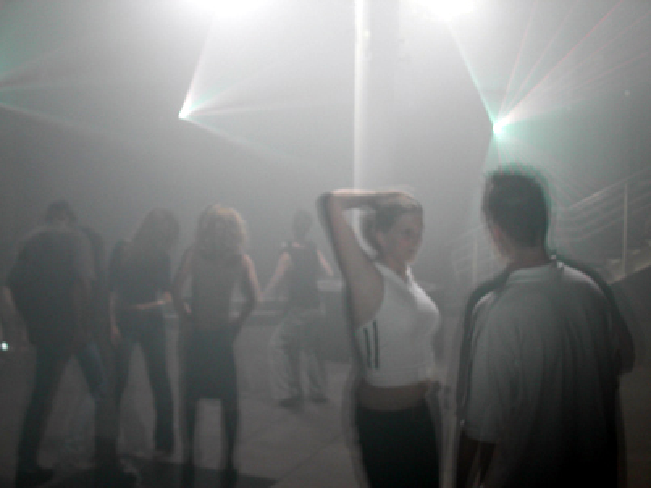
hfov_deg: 49.0
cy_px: 244
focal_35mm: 38
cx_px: 326
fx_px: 714
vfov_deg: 37.7
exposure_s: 1/3
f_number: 2.8
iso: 100
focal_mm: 7.8
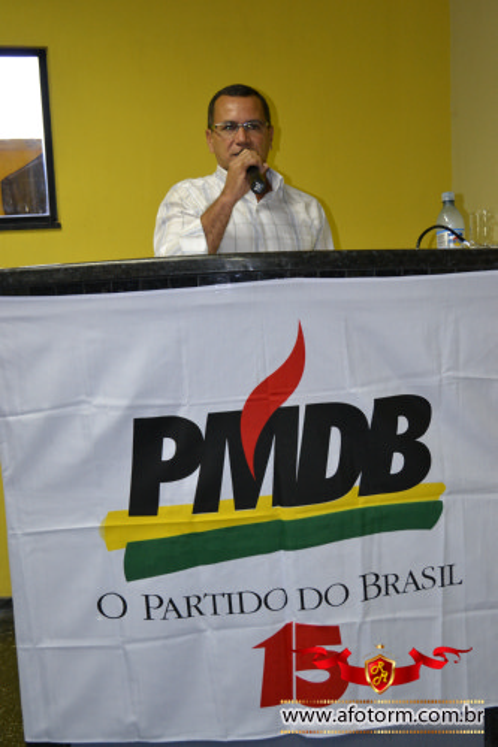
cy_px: 374
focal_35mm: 51
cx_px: 249
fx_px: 1059
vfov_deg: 38.9
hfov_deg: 26.5
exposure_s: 1/60
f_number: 5
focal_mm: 34
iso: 1800
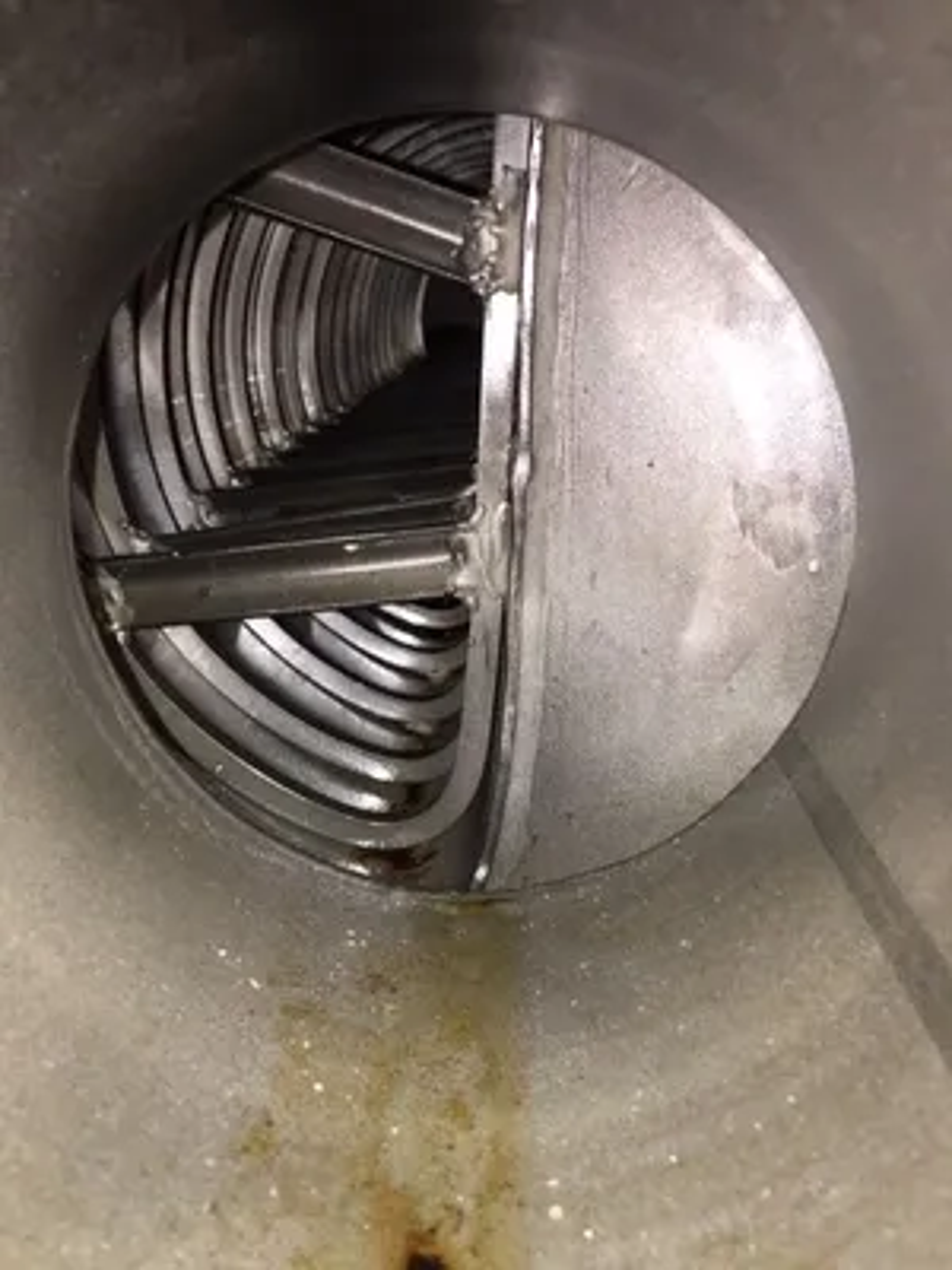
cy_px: 635
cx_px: 476
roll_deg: +2.1
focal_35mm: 29
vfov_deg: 61.7
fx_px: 1063
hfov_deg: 48.2
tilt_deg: -17.5
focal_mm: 4.15
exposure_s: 1/30
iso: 32
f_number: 2.2
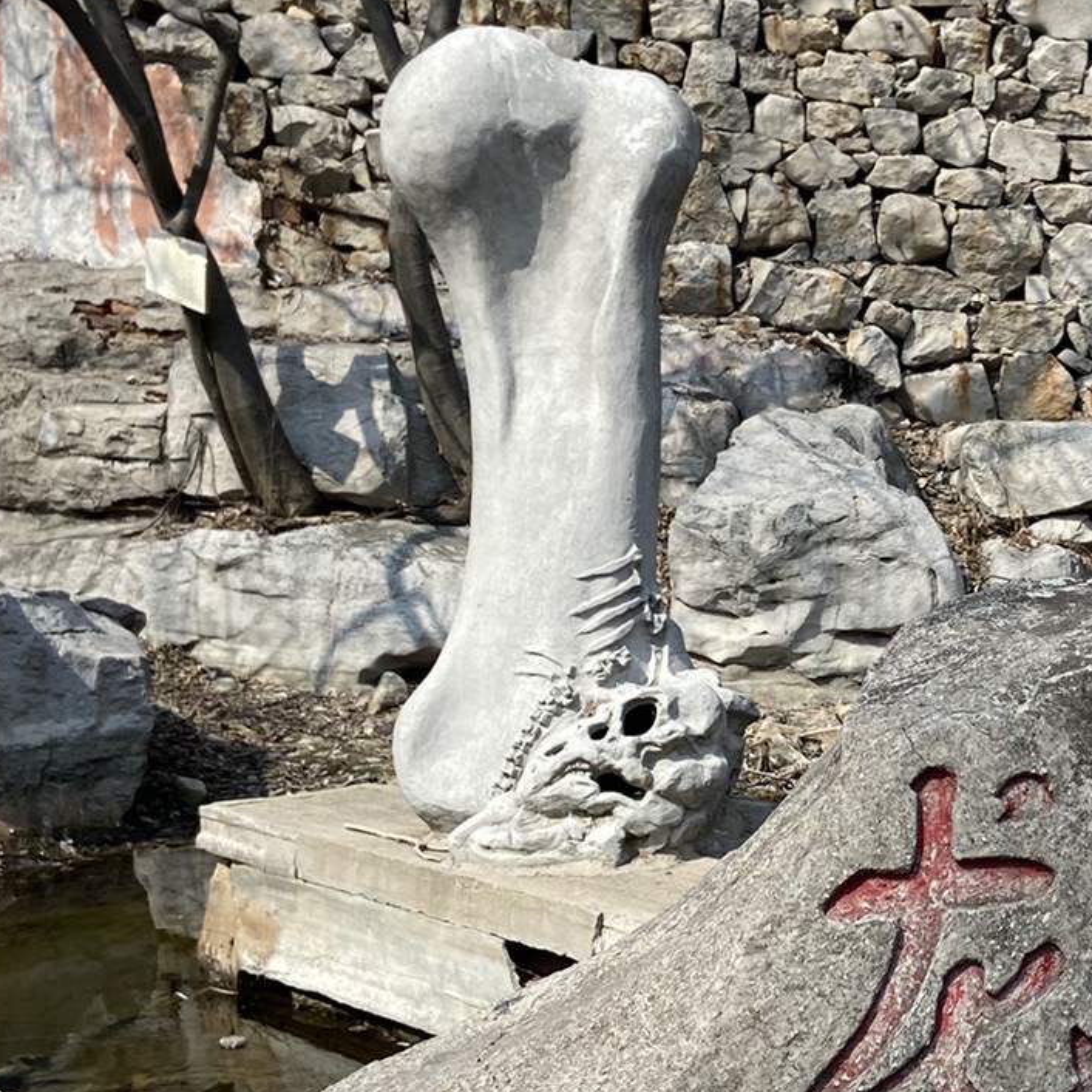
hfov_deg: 25.7
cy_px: 675
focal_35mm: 65
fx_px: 2320
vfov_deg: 26.4
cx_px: 984
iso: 32
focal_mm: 4.25
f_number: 1.8
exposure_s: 1/2358
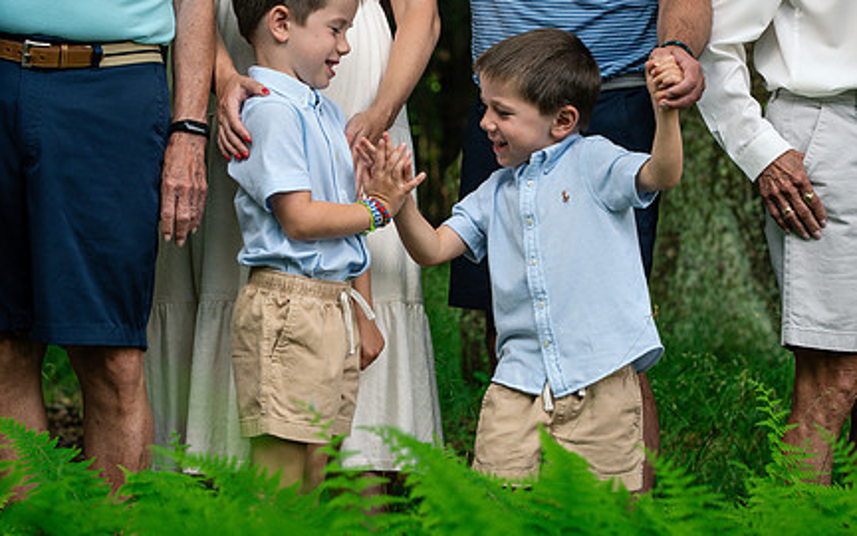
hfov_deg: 14.6
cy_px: 171
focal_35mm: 143
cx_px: 435
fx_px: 3340
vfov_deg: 9.2
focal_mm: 85
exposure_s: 1/200
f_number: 4.5
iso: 200
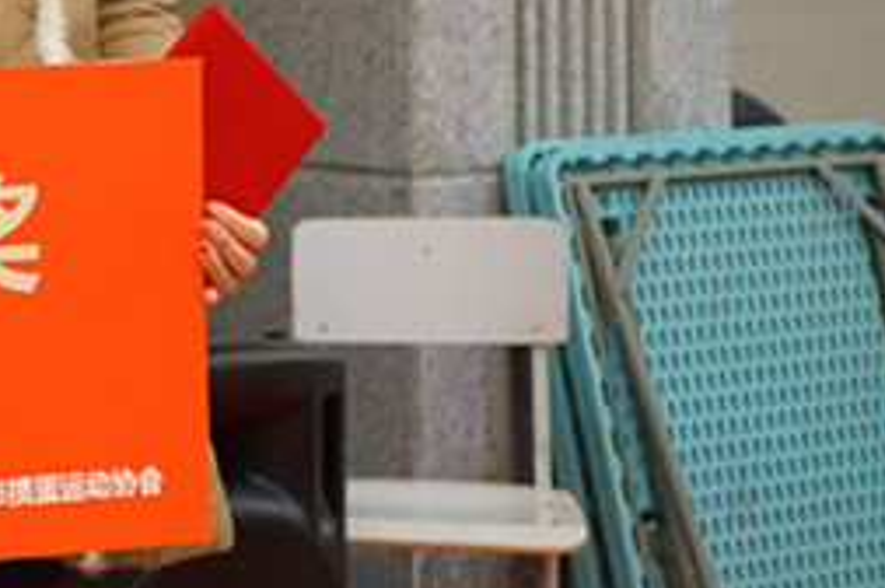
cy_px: -234
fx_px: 3904
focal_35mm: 159
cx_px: -392
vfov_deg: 8.5
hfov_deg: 12.4
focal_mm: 49
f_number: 4.5
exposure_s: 1/50
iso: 6400
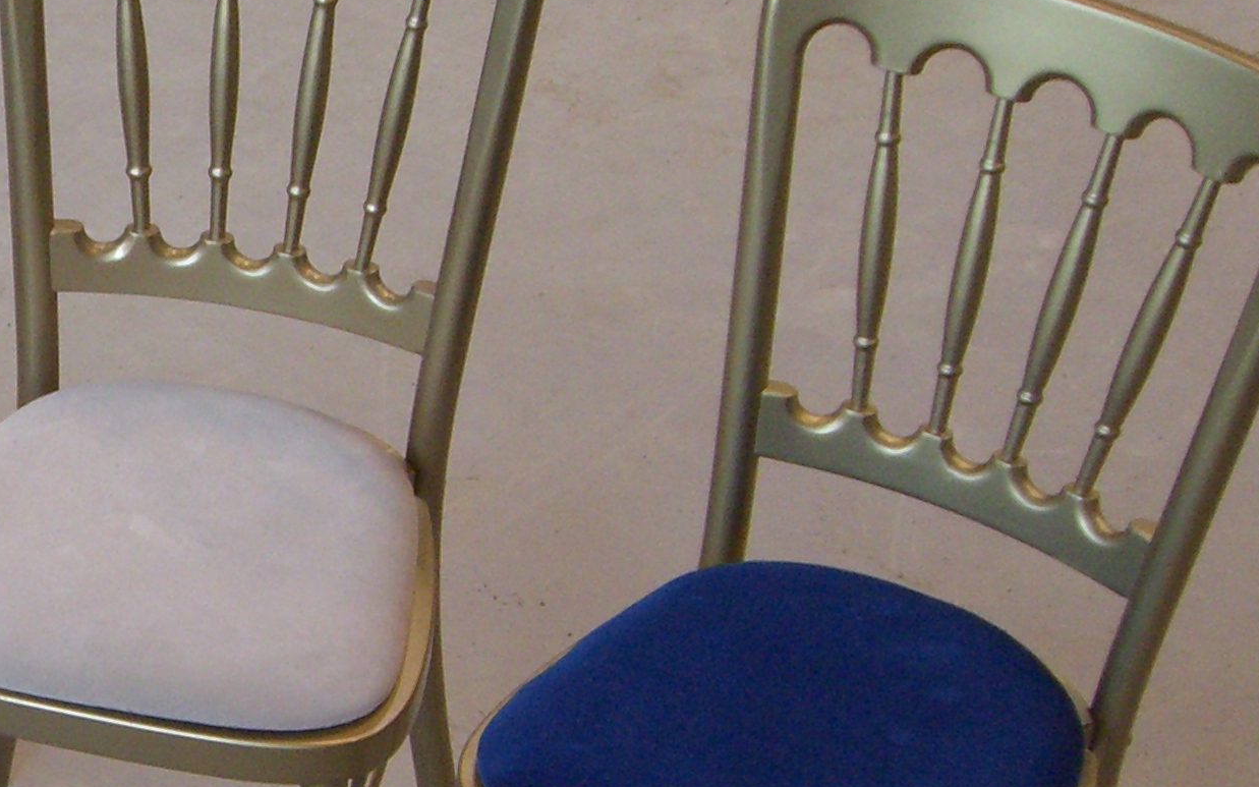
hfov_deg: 19.9
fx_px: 3431
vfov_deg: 13.0
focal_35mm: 100
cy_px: 677
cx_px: -118
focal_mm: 6.2
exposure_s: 1/80
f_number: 2.7
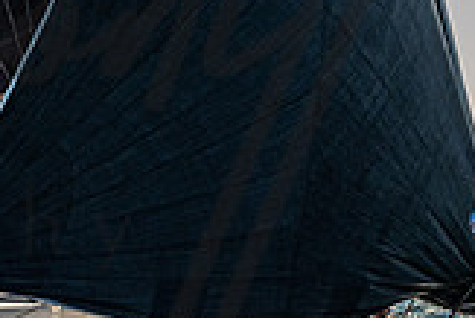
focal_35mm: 1074
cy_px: 18
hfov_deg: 1.9
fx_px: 14183
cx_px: -248
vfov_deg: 1.3
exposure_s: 1/4000
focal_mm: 220
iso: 500
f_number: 8
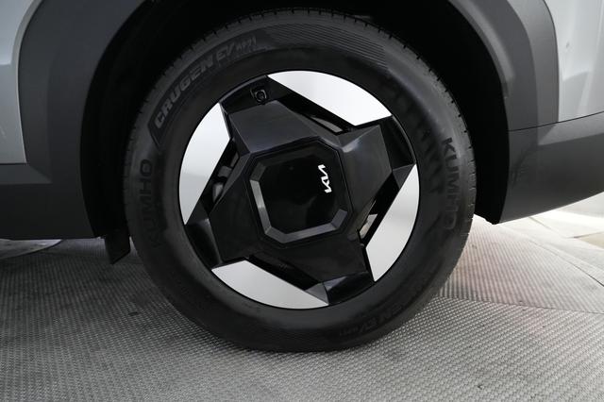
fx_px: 402
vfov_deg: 53.1
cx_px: 302
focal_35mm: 24
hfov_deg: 73.8
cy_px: 201
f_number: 2.8
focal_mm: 24
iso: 4000
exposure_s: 1/160
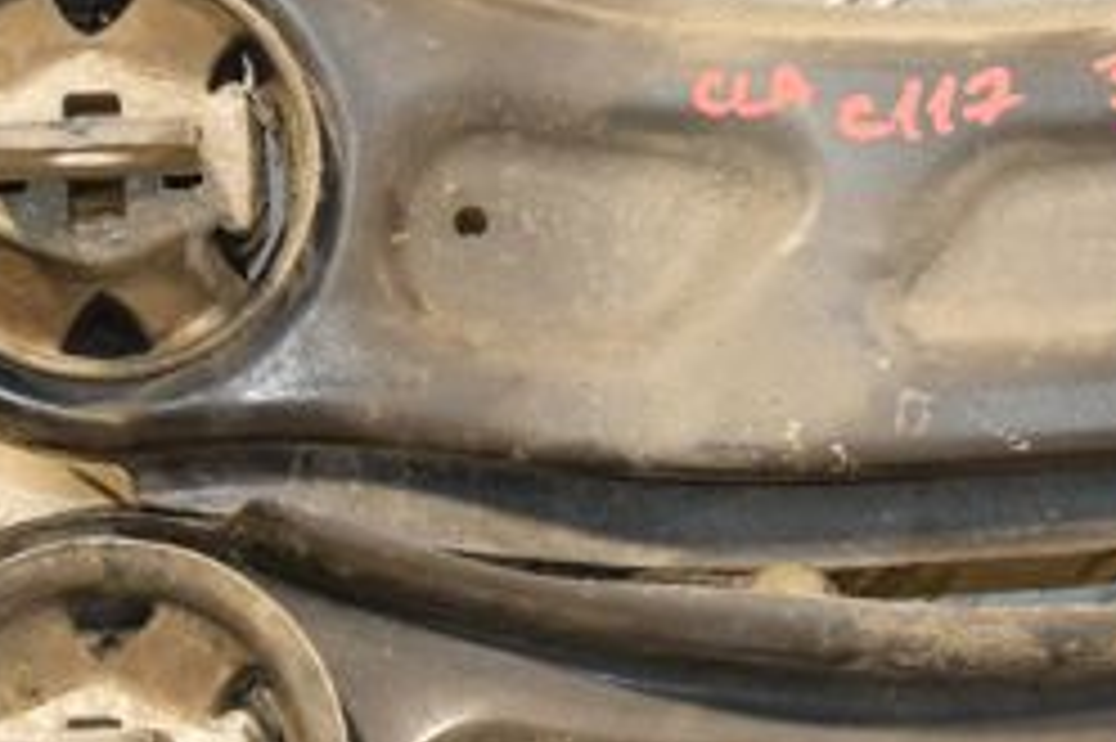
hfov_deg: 11.8
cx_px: 896
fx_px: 5399
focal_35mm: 174
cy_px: 369
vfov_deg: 7.9
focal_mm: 45
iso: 800
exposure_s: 1/125
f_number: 4.8
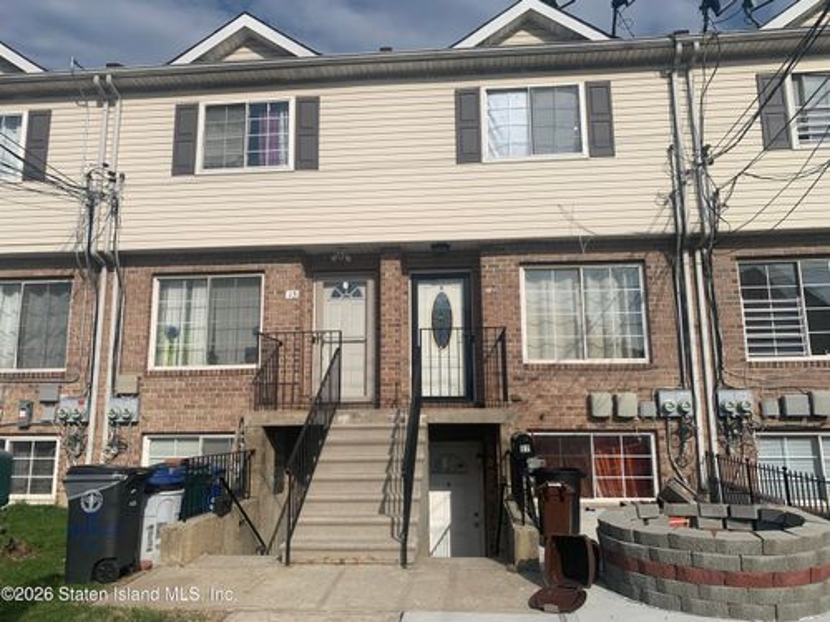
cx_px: 415
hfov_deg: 67.3
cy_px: 311
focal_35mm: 26
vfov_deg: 53.1
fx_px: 623
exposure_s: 1/4673
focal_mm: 4.25
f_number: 1.8
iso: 25
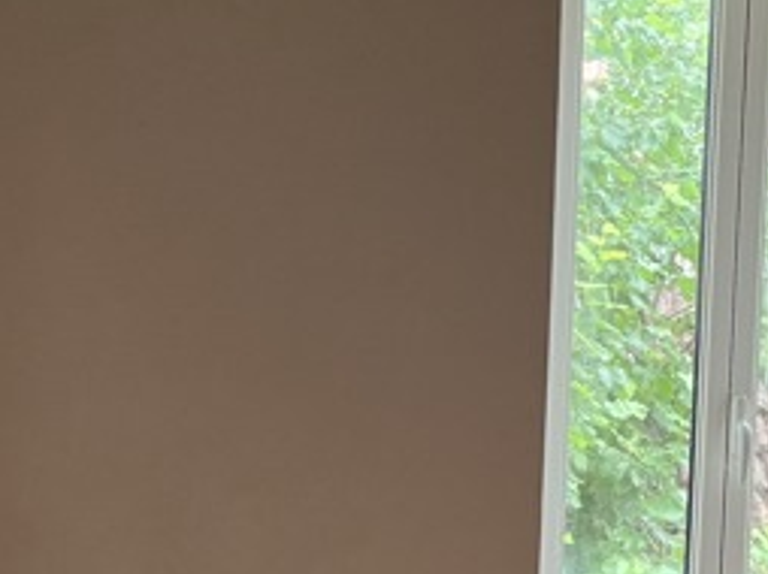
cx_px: 1058
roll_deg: -3.5
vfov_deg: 17.4
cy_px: 634
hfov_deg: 21.1
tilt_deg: -7.2
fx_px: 1818
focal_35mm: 82
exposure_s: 1/60
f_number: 1.6
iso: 500
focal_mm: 5.1
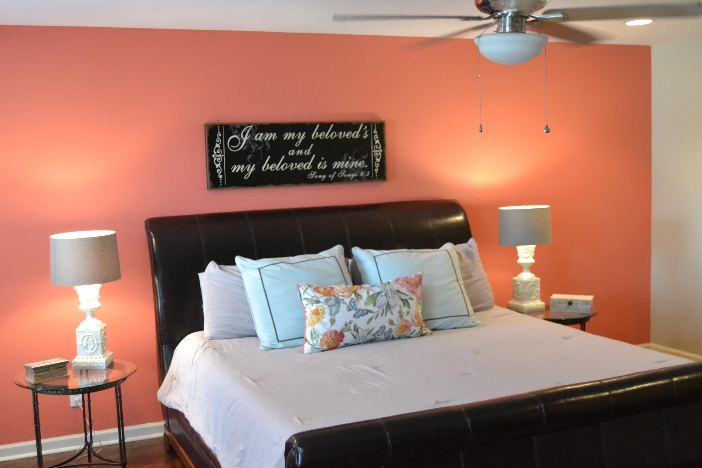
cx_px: 351
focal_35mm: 39
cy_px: 234
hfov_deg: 49.6
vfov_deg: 34.2
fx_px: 760
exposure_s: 1/60
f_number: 4
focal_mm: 26
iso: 3200
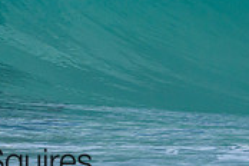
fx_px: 25265
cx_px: 100
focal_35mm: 3653
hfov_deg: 0.6
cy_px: -39
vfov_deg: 0.4
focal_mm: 800
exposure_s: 1/3200
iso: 1100
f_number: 8
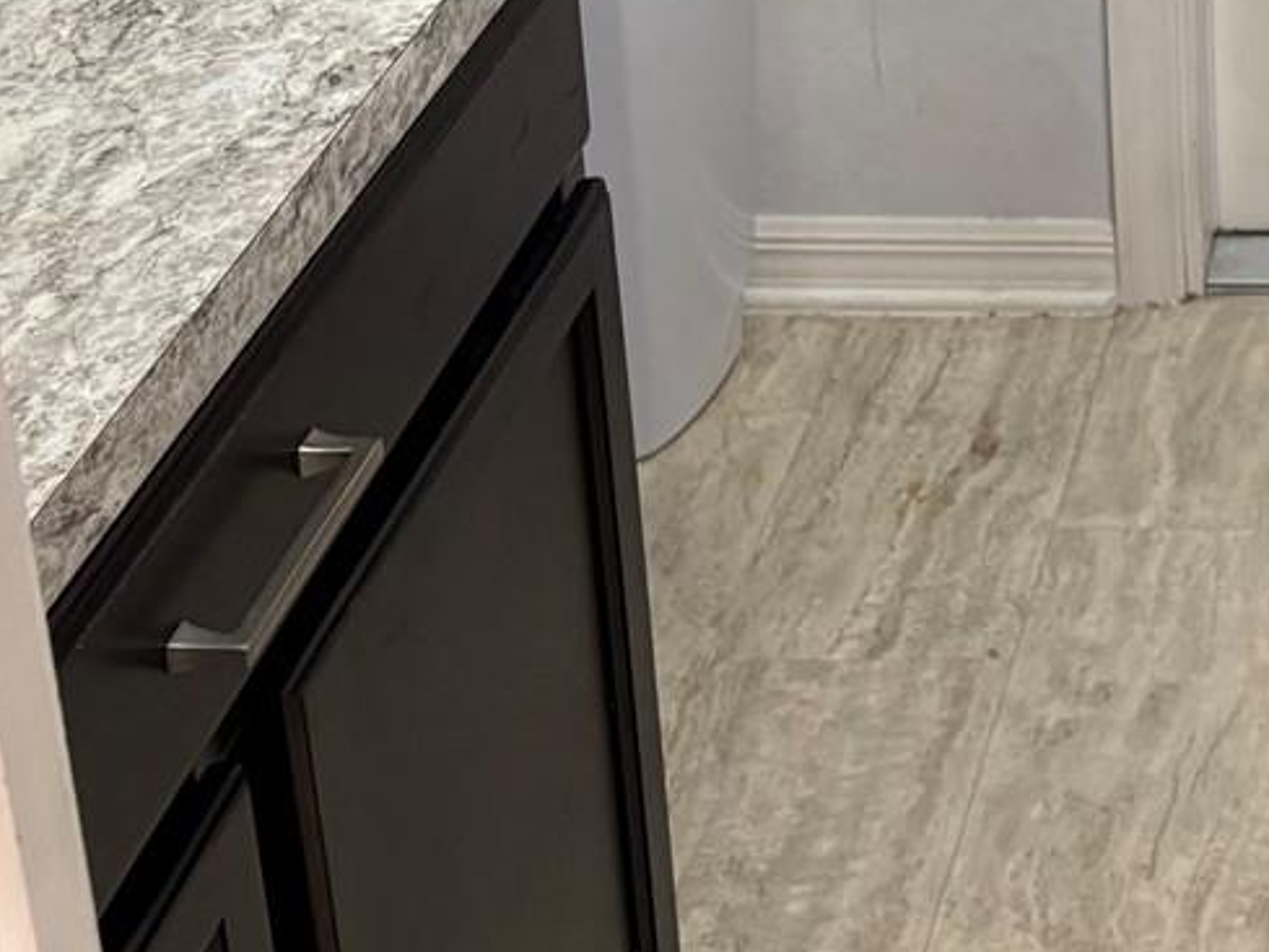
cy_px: -555
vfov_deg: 15.7
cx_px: 1861
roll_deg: -1.8
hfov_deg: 20.1
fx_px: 3117
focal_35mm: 85
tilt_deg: -17.9
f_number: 1.6
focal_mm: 5.96
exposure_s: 1/60
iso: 200
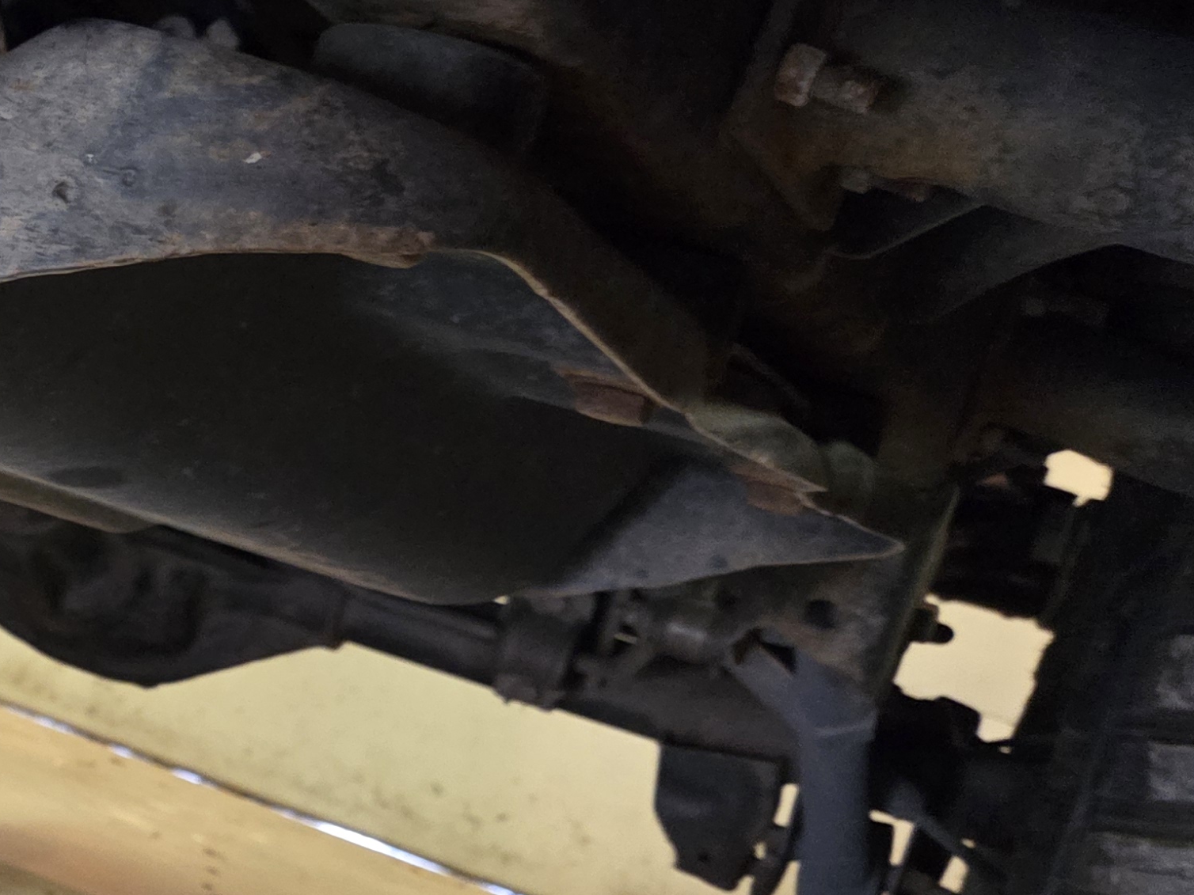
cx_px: -353
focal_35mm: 61
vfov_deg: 24.0
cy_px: 540
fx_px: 2104
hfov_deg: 26.8
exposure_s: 1/60
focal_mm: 5.4
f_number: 1.8
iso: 2000
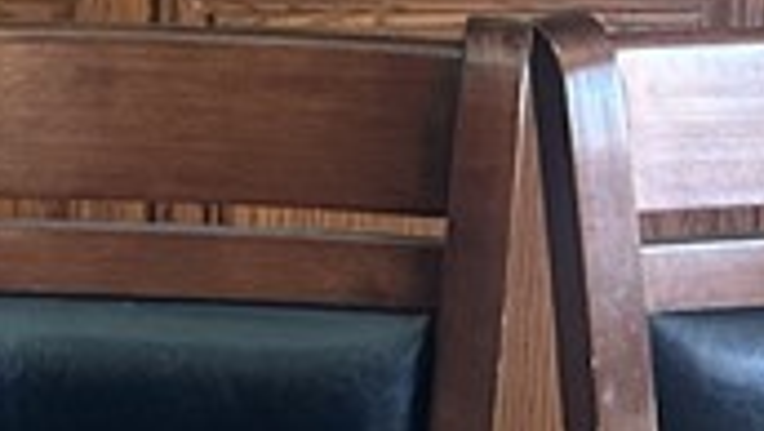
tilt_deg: -10.4
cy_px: -440
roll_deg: +0.0
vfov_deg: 6.9
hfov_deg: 12.3
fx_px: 3426
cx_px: -244
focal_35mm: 169
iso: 400
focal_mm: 5.7
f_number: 1.5
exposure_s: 1/60
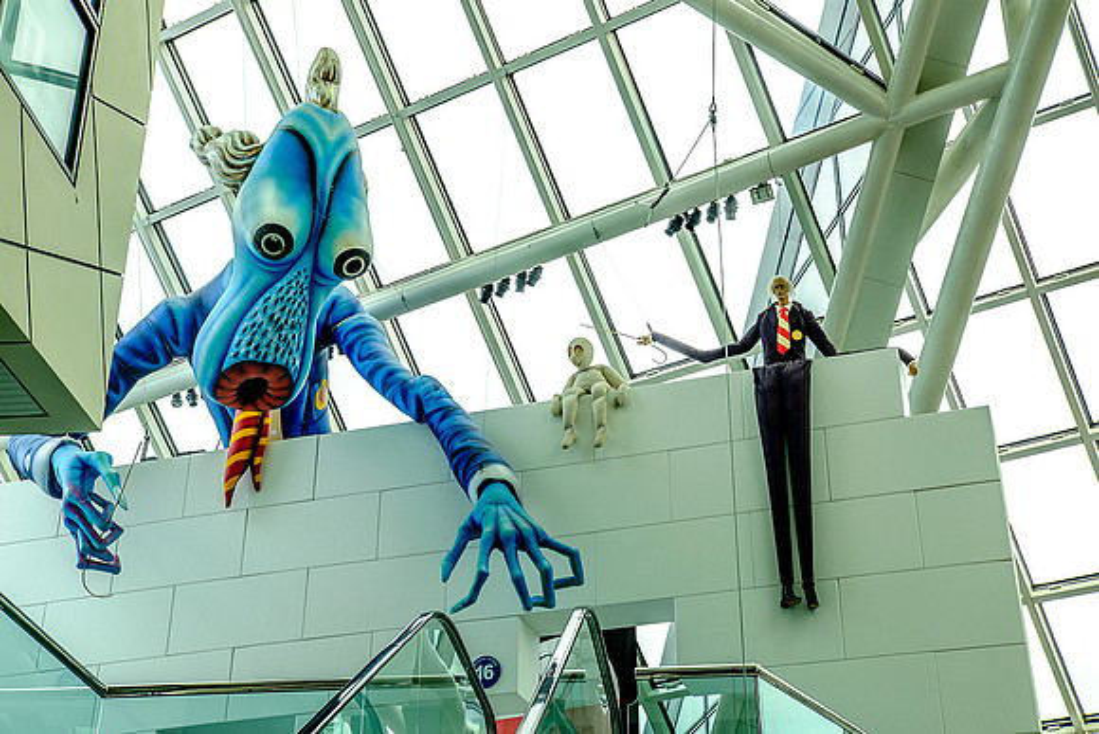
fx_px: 1496
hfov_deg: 40.3
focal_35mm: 49
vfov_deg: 27.5
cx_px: 550
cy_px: 367
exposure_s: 1/210
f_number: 6.4
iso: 400
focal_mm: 32.9
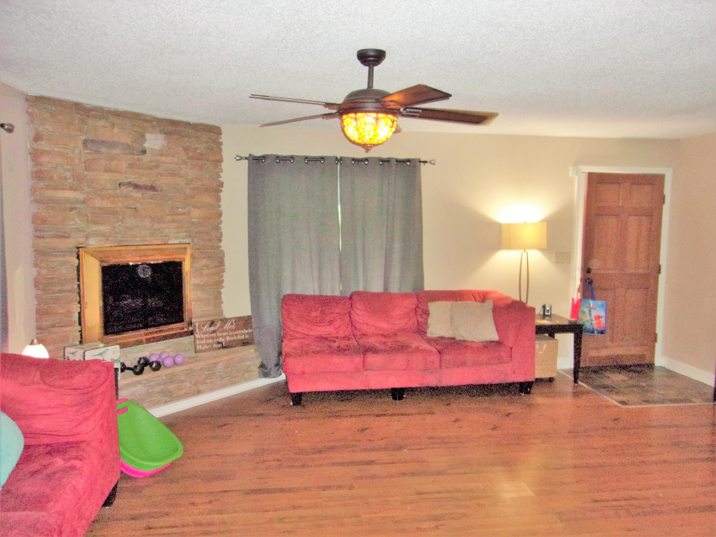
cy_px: 268
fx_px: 558
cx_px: 358
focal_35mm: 27
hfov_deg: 65.3
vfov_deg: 51.4
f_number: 3
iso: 320
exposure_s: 1/34
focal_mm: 4.9
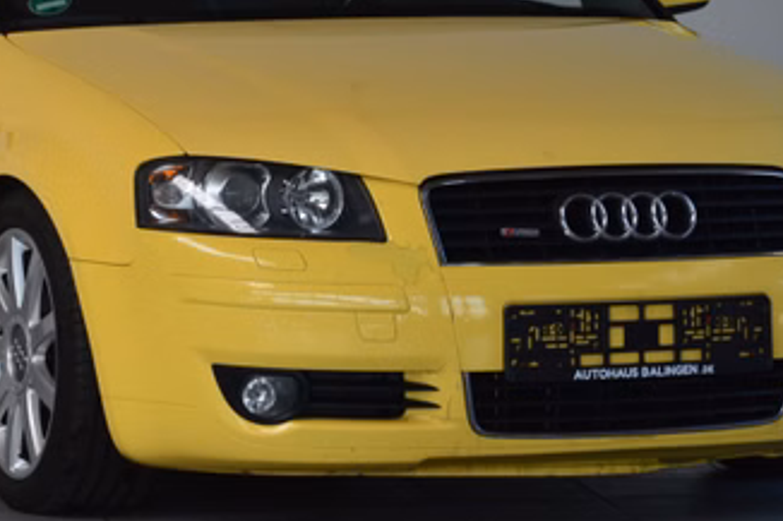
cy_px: 182
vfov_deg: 6.2
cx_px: 274
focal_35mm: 221
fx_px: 4804
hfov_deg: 9.3
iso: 400
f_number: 9
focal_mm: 75
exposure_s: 1/100
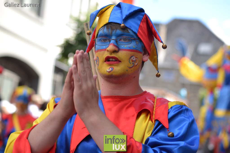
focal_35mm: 93
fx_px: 594
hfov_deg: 21.9
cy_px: 76
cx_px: 115
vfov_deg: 14.7
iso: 100
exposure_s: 1/400
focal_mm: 62
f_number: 2.8
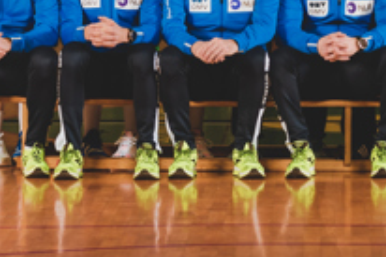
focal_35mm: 366
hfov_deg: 5.6
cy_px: -142
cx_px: 322
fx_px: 3921
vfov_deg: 3.7
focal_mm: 98
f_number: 2.8
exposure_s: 1/125
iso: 100
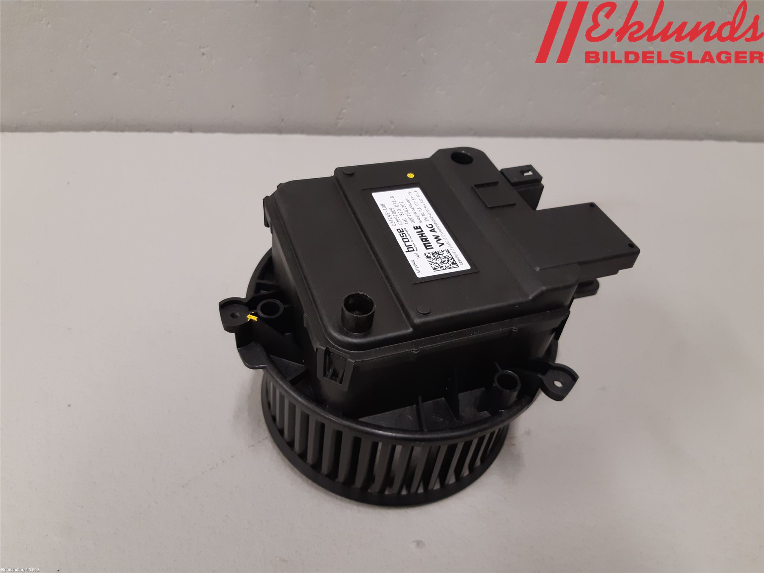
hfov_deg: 67.3
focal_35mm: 26
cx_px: 382
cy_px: 286
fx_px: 574
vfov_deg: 53.1
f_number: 1.7
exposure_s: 1/50
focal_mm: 3.93
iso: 160
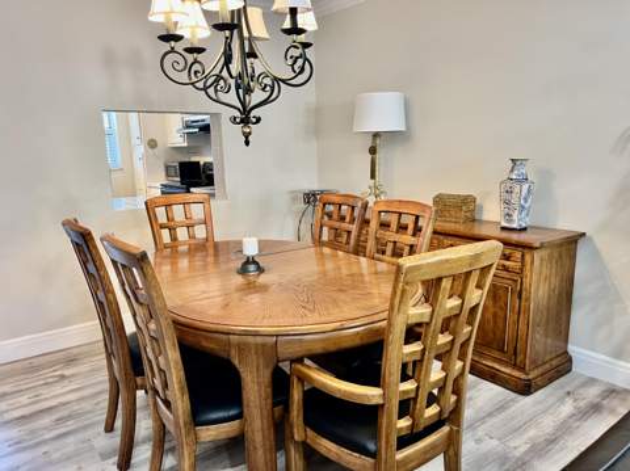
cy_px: 236
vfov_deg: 53.0
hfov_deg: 67.4
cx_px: 315
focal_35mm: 26
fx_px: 473
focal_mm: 5.7
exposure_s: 1/60
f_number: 1.5
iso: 200
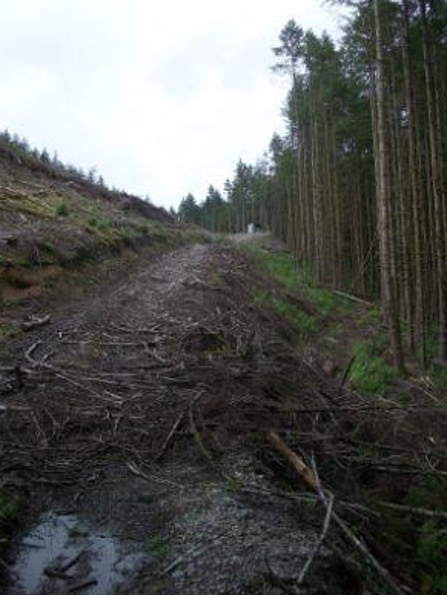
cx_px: 238
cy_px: 260
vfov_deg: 50.0
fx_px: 636
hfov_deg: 38.7
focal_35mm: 37
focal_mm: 5.7
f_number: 2.9
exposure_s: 1/500
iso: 80
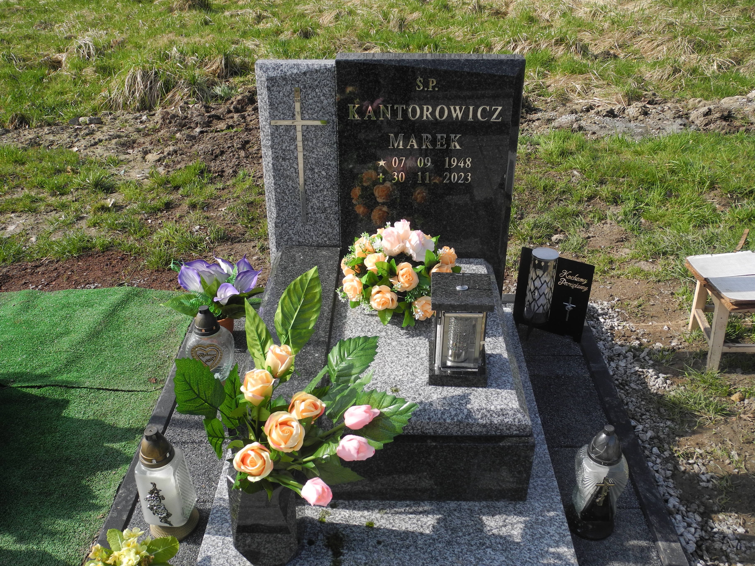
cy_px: 283
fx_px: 698
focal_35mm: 32
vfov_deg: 44.2
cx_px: 378
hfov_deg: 56.8
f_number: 3.2
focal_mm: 6.8
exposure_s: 1/1000
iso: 100
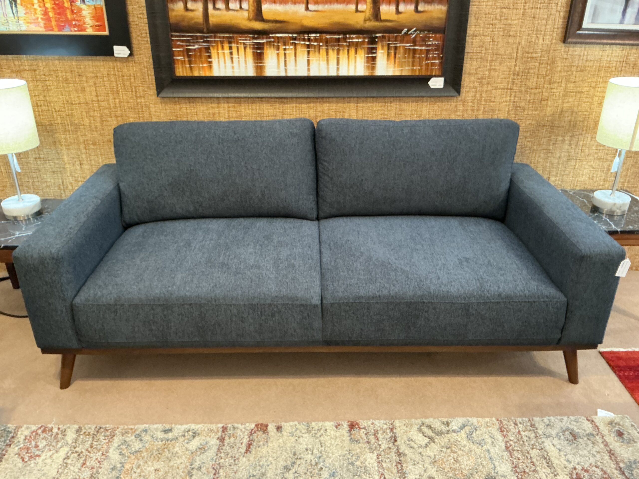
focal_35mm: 29
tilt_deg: -26.7
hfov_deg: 61.7
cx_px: 320
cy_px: 240
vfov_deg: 48.2
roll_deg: -0.5
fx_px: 535
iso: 400
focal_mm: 3
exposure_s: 1/30
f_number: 1.8
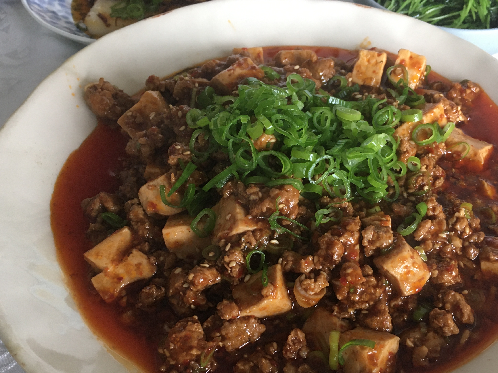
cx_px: 288
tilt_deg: -53.6
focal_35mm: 36
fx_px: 518
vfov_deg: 39.4
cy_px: 228
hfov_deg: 51.1
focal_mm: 4.15
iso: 125
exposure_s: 1/30
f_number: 2.2
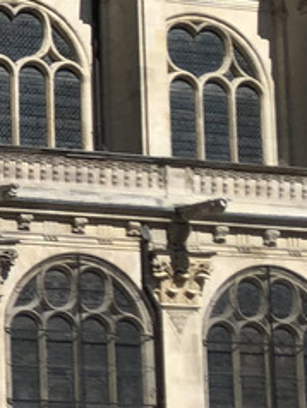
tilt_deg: +9.1
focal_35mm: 141
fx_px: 1664
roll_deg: +0.5
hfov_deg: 9.4
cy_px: 254
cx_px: -429
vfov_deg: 14.0
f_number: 1.8
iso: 20
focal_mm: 4
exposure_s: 1/4049
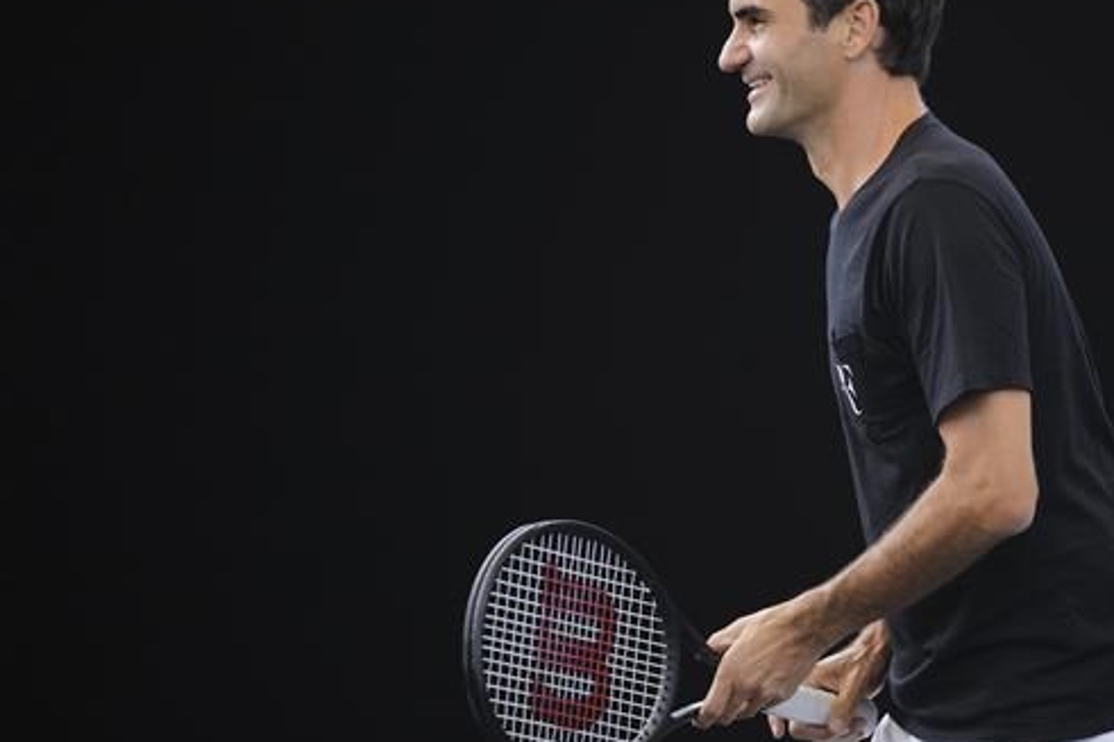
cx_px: 733
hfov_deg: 7.8
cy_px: 319
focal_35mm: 265
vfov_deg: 5.2
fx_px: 8197
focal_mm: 200
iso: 1600
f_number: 2.8
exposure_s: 1/1600
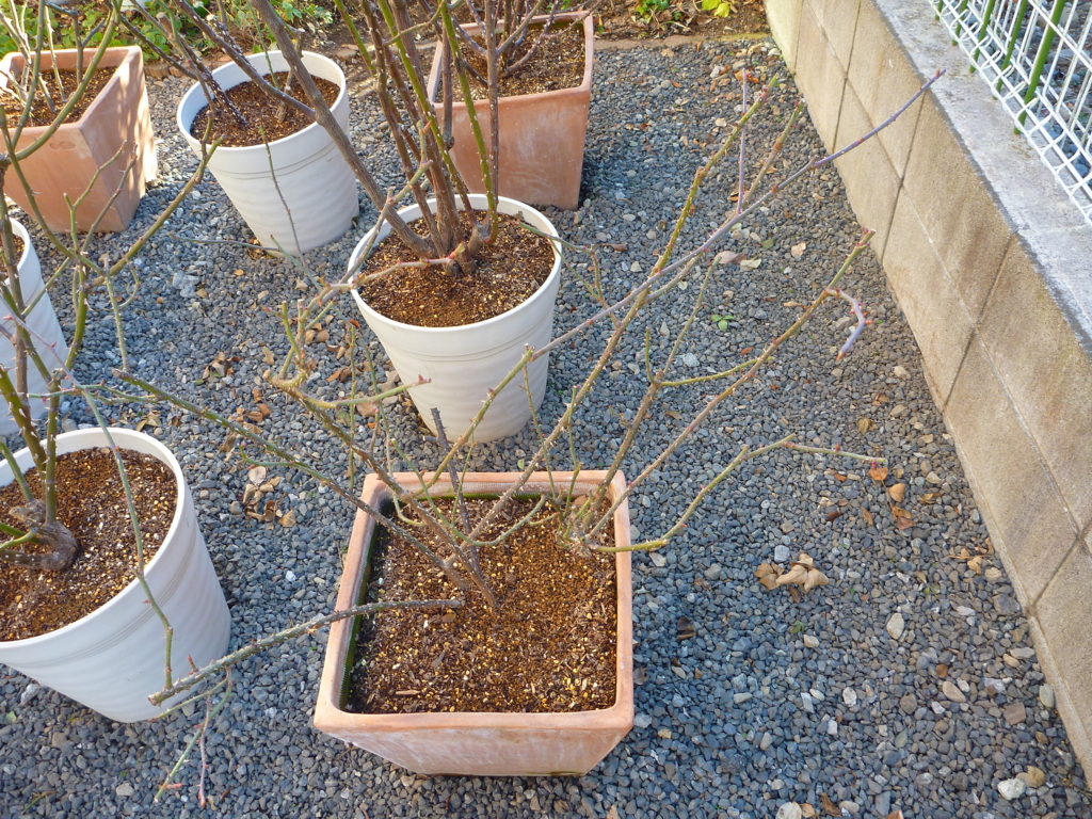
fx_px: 883
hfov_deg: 63.4
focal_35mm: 28
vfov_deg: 49.7
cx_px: 546
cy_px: 410
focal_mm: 4.9
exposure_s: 1/30
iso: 80
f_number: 3.3
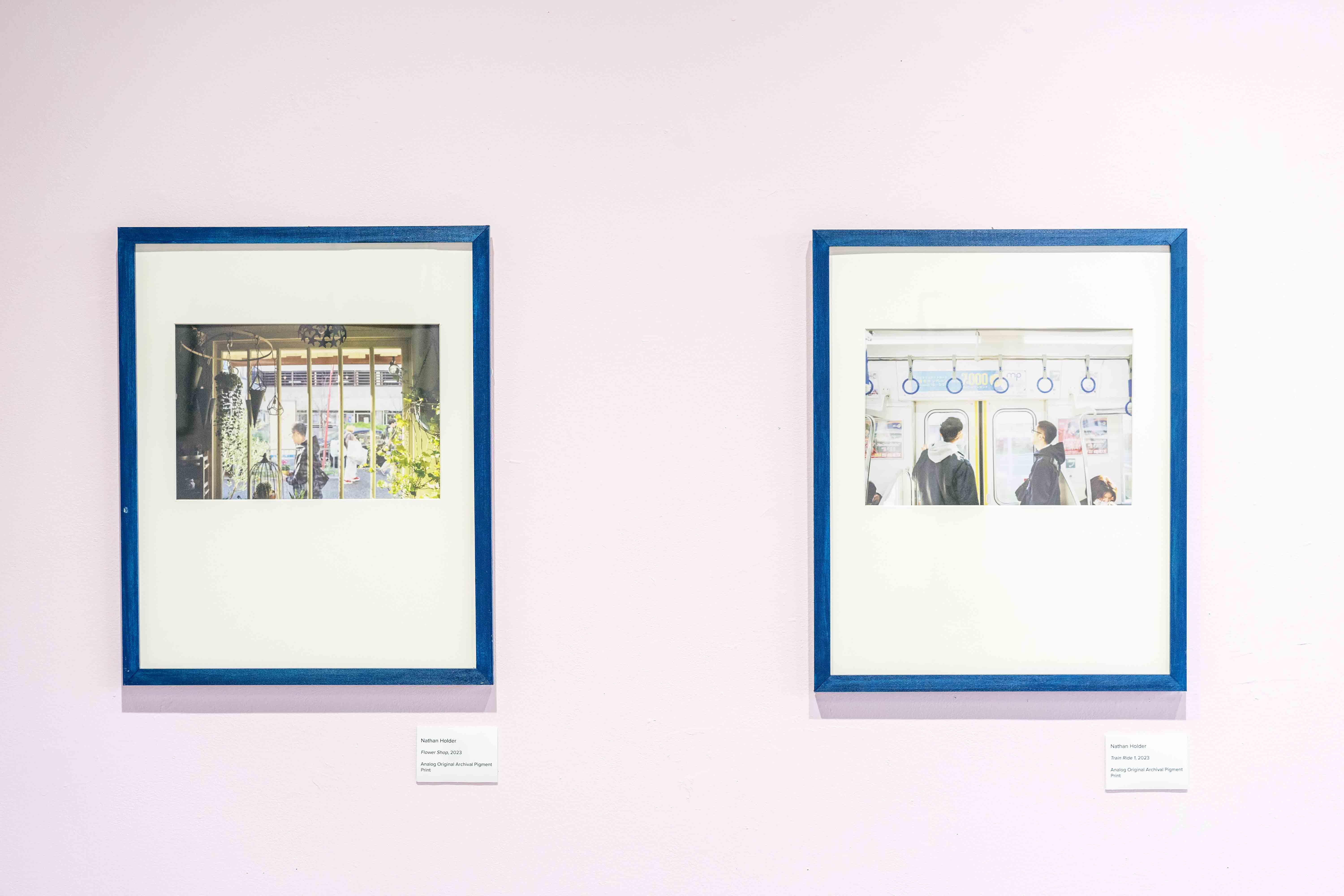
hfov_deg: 23.9
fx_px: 3173
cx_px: 672
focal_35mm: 85
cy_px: 448
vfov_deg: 16.1
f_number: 4.5
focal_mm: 85
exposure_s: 1/90
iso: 640
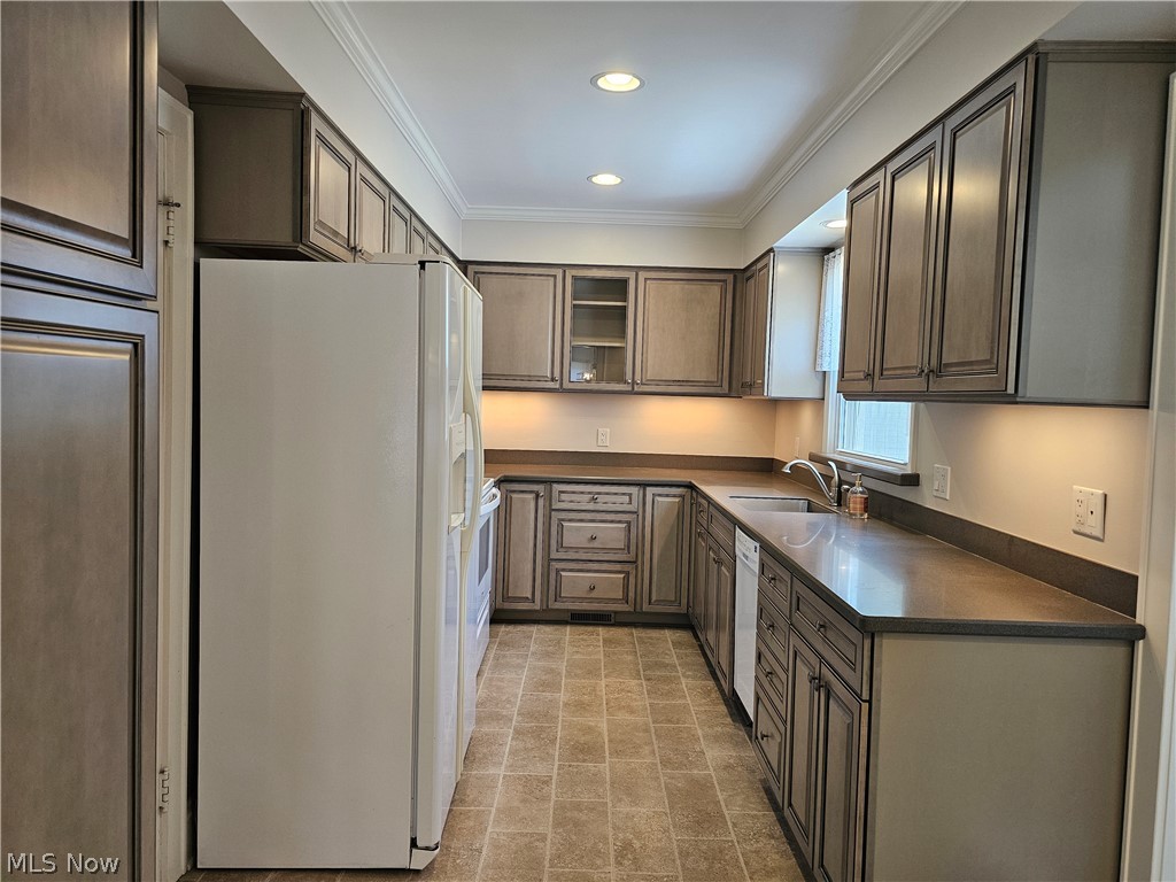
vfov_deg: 58.9
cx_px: 588
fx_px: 781
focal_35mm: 23
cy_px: 441
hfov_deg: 73.9
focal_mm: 6.3
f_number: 1.7
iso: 250
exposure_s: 1/120
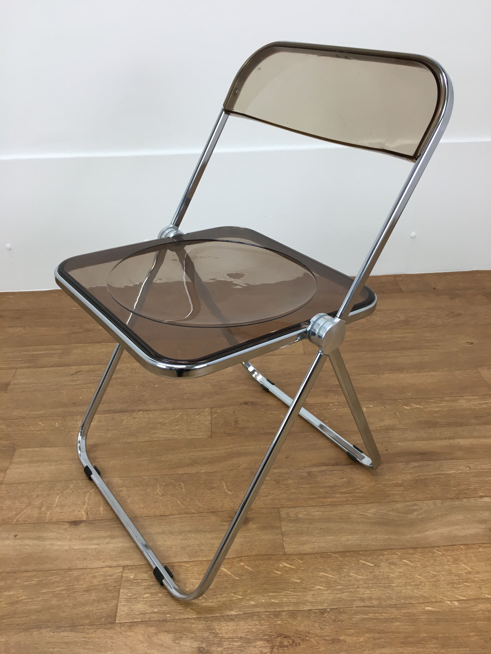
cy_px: 327
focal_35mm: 29
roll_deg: +0.7
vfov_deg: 61.7
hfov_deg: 48.2
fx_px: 548
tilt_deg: -31.2
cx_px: 246
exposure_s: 1/33
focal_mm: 4.15
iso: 25
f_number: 2.2
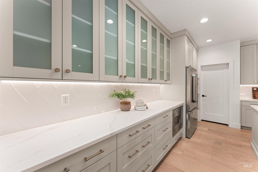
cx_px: 129
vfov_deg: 81.2
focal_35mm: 14
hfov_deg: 104.3
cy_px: 86
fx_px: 100
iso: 800
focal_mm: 14
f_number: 13
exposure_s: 1/15
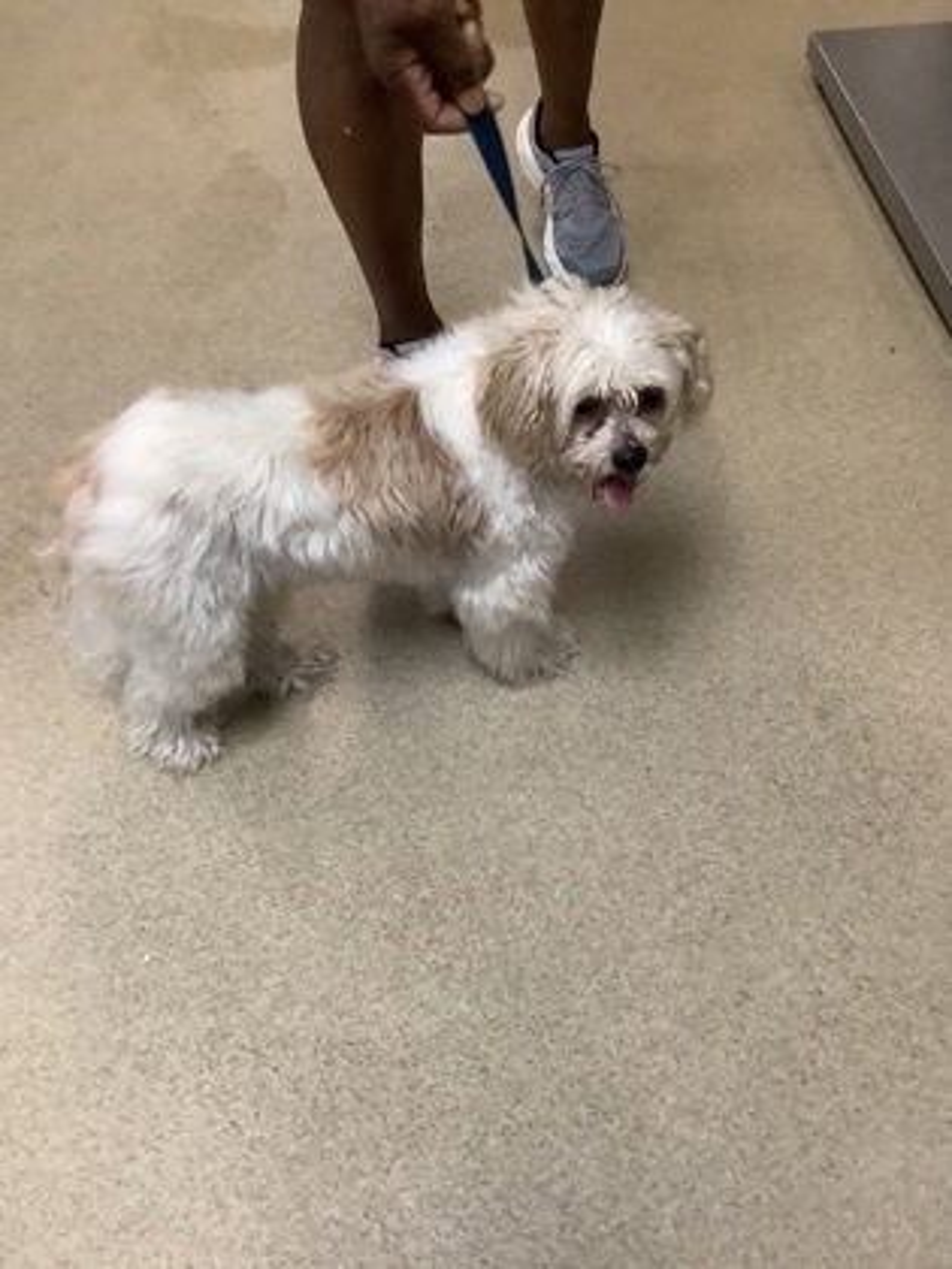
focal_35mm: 31
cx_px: 476
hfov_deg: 45.4
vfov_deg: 58.4
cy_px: 634
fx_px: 1137
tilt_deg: -50.6
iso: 250
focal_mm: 3.3
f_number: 2.4
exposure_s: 1/60
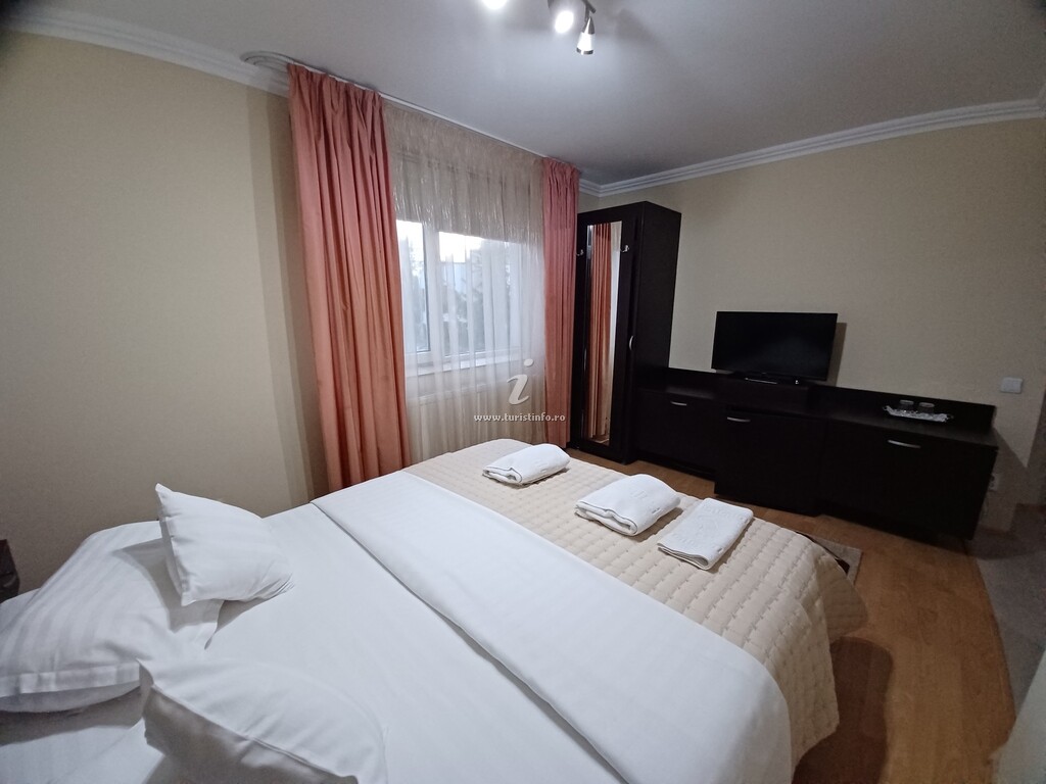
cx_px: 523
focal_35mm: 13
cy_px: 392
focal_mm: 1.42
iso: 250
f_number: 2.2
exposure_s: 1/33.3
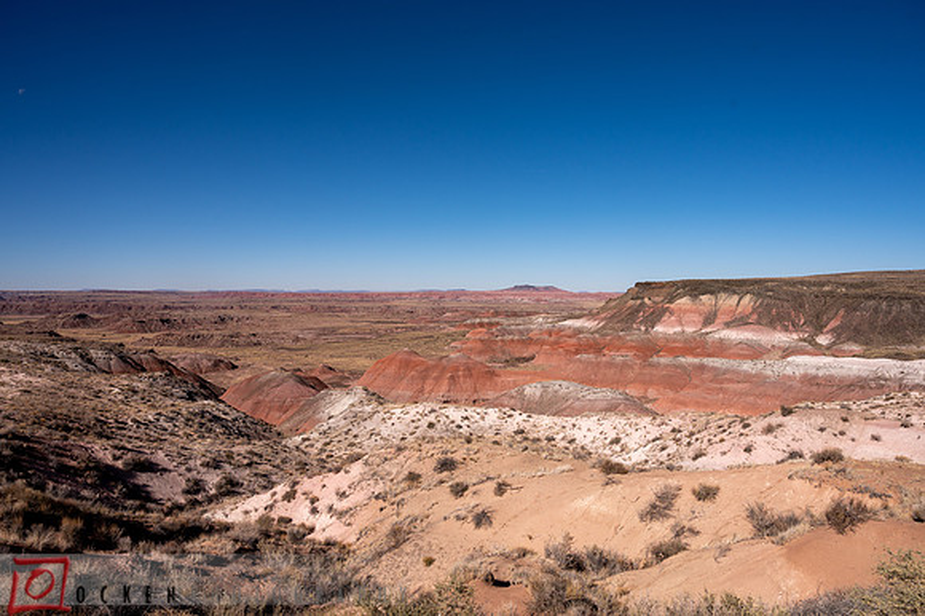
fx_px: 616
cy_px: 308
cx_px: 462
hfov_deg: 73.8
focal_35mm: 24
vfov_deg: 53.1
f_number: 8
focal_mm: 24
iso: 200
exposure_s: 1/1000
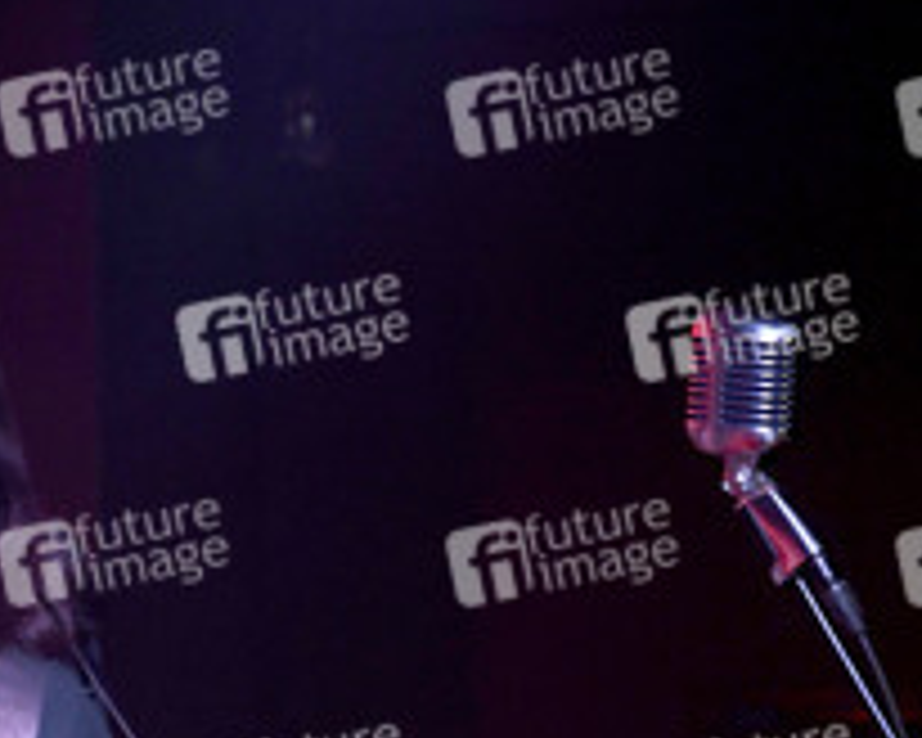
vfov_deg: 5.8
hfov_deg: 7.2
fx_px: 7313
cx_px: 173
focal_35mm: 268
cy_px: 666
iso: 2000
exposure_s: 1/160
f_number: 3.5
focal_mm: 130
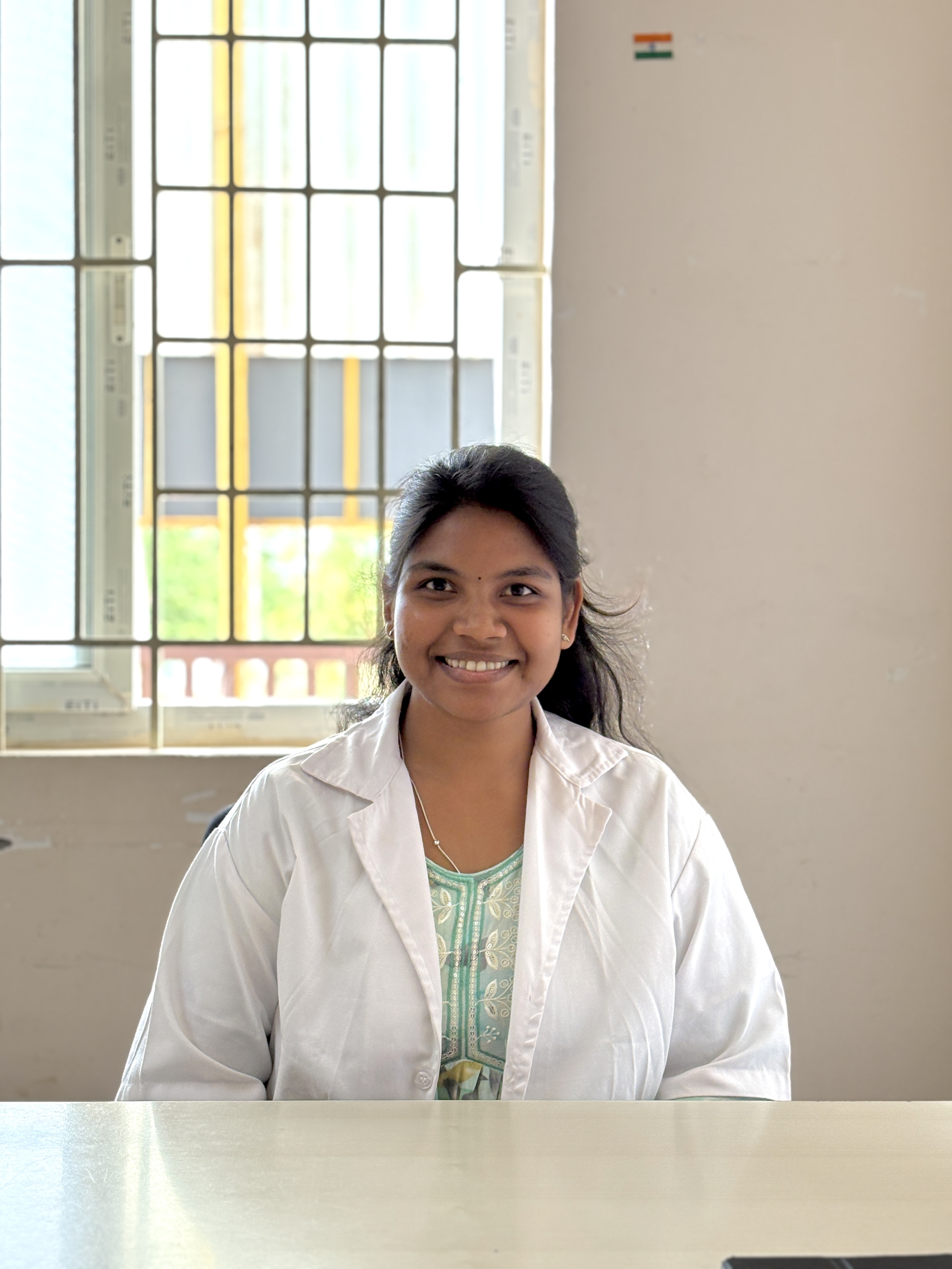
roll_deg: -0.9
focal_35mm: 52
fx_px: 1906
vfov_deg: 36.8
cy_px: 634
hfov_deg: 28.0
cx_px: 476
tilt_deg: +1.0
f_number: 1.6
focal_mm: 5.96
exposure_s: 1/100
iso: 80
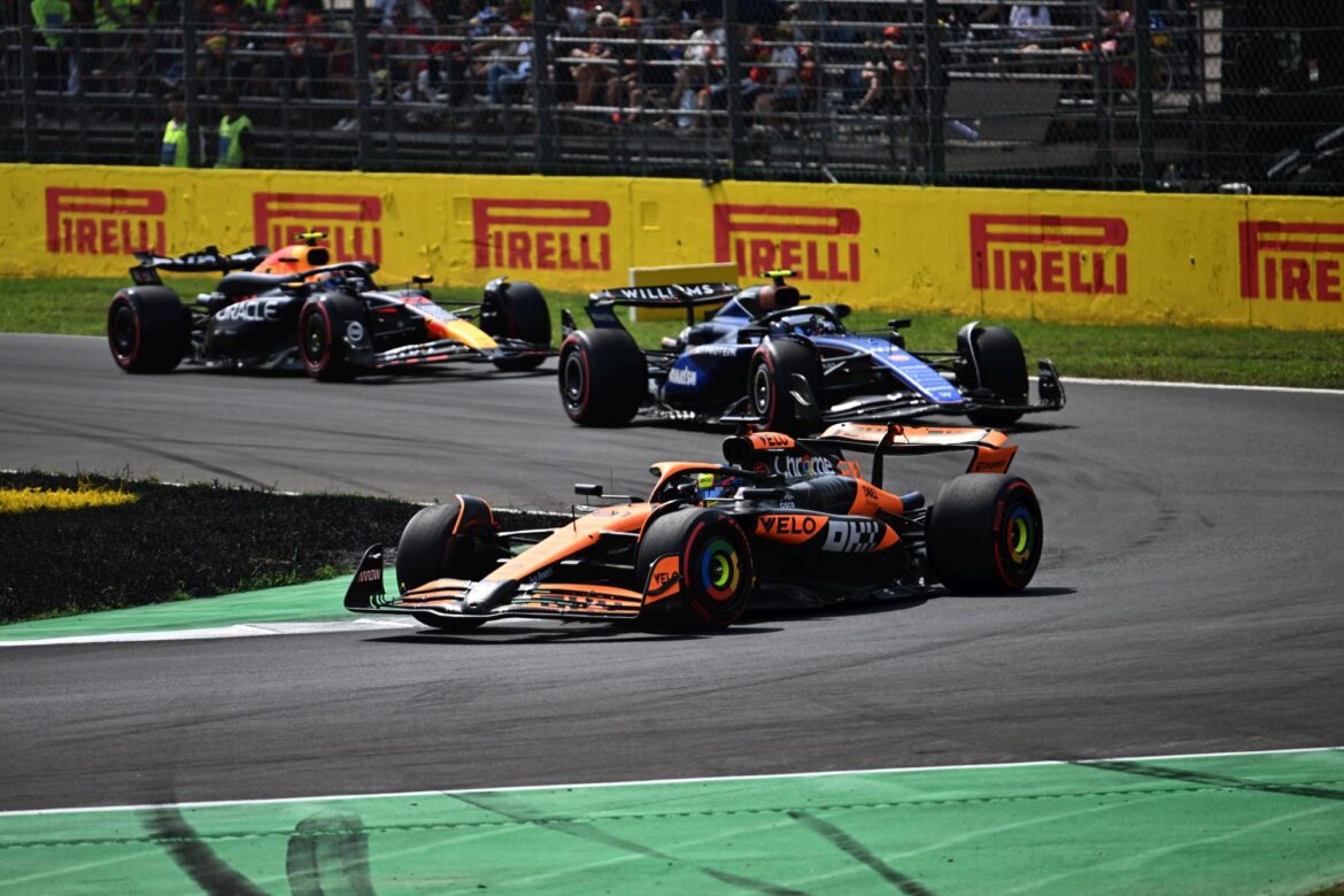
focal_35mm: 400
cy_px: 448
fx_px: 14932
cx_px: 672
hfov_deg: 5.2
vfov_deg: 3.4
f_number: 4.5
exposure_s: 1/2000
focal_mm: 400
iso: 250
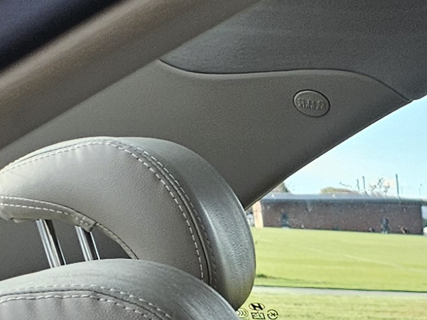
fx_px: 1825
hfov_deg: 11.3
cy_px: 978
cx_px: 993
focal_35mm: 148
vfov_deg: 8.4
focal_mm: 5.4
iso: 25
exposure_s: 1/180
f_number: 1.8
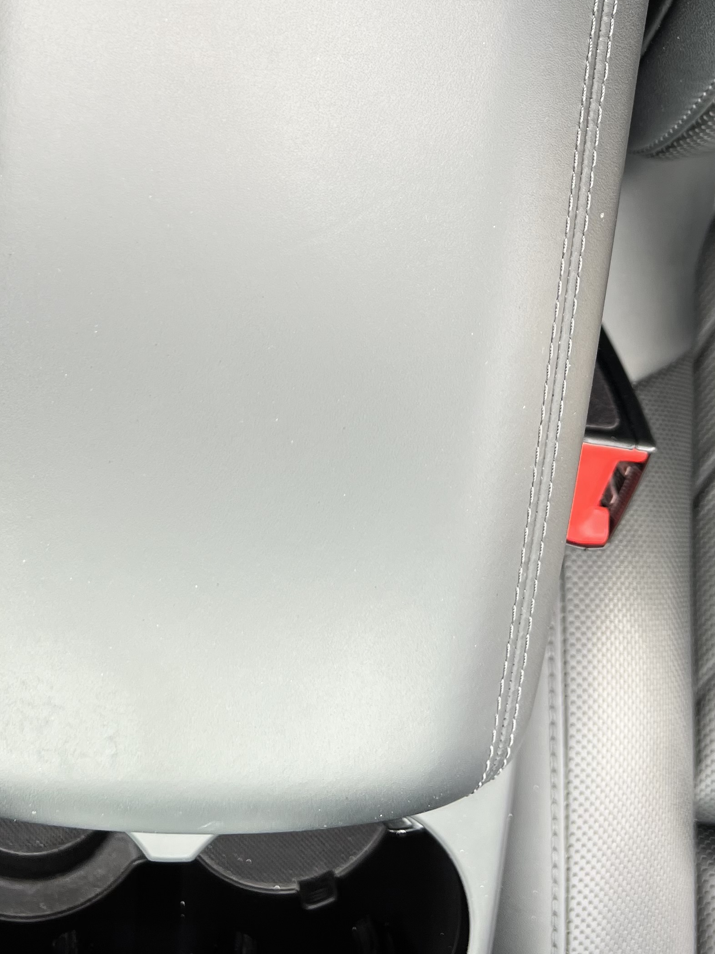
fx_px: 1377
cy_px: 168
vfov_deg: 36.7
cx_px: 353
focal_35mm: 50
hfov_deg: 29.1
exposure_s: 1/121
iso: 64
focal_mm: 5.7
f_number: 1.5
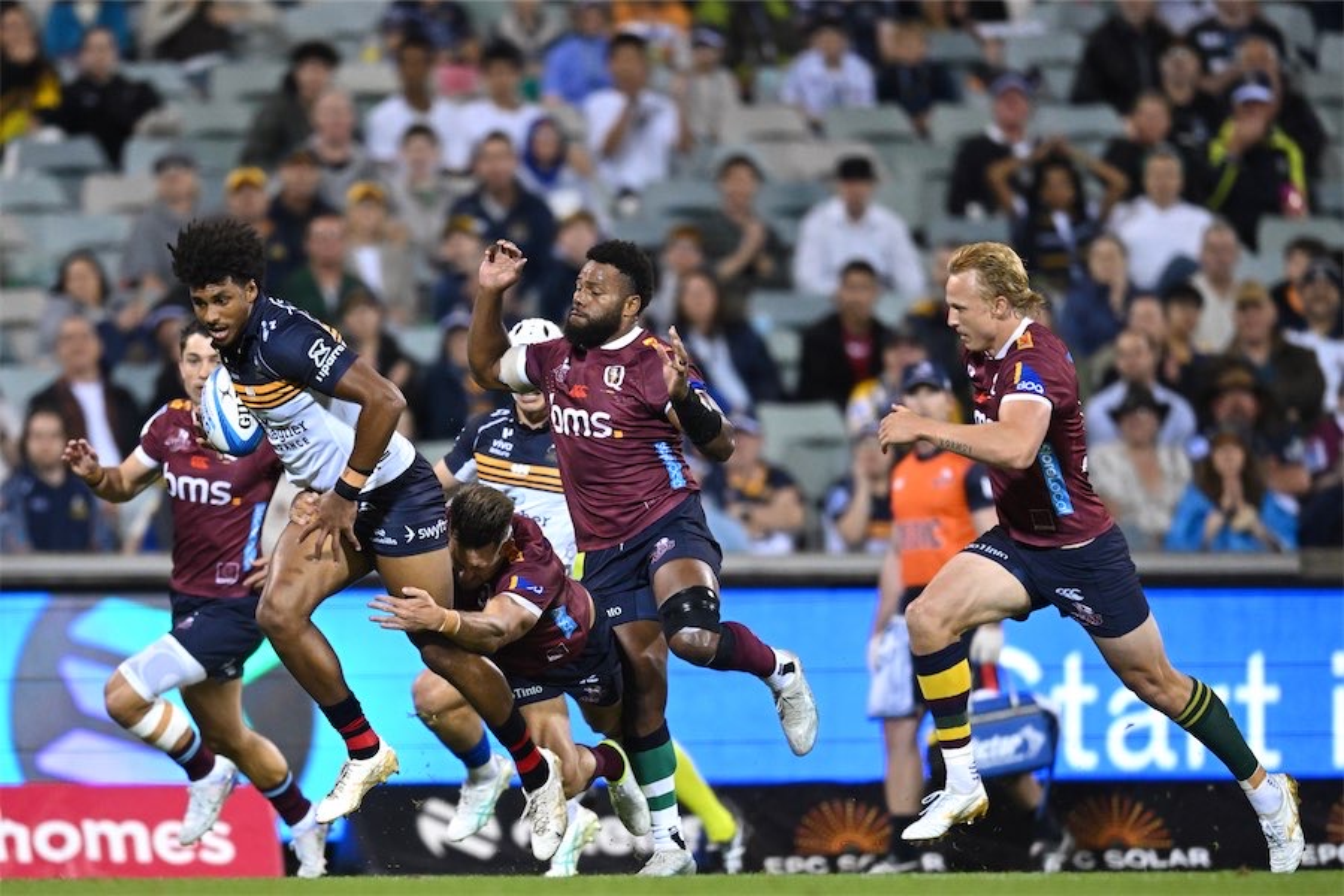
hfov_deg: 5.2
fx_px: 14932
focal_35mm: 400
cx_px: 672
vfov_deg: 3.4
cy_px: 448
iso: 4000
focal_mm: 400
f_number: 2.8
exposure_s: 1/1250
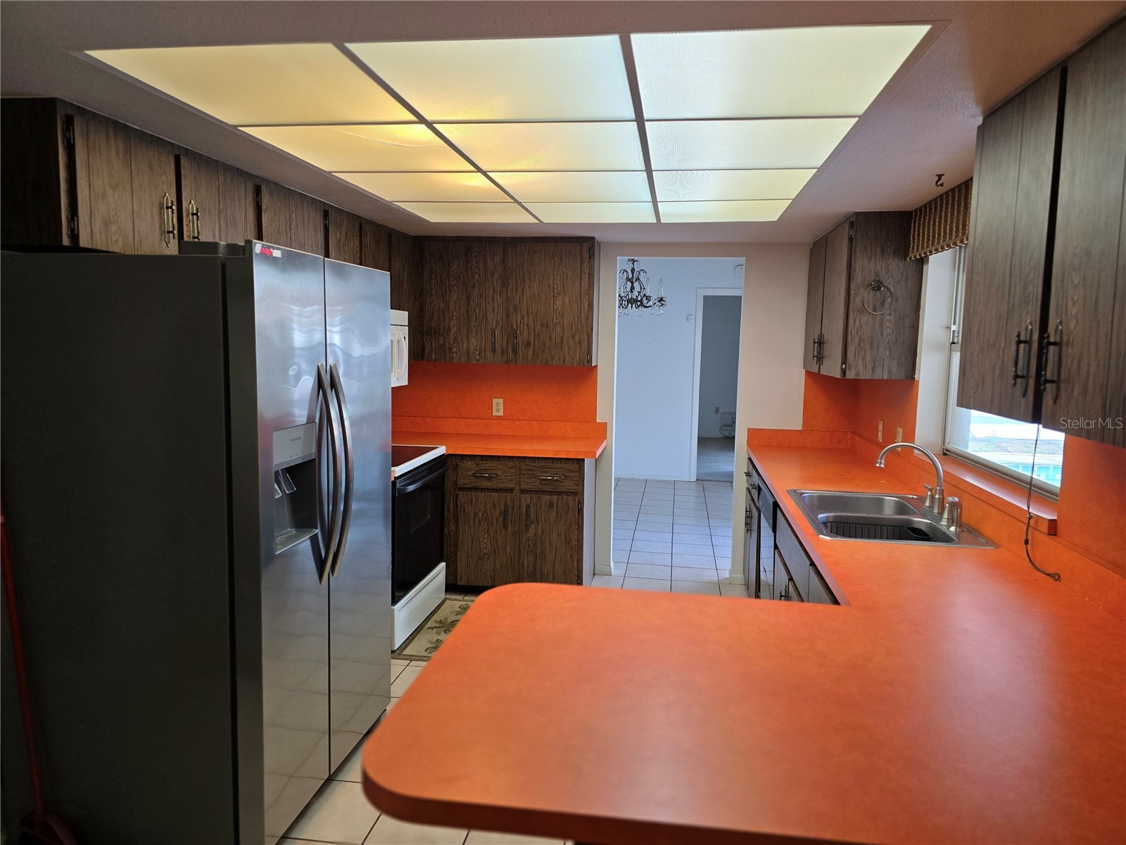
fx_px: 748
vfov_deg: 58.9
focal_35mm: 23
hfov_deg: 73.9
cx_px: 563
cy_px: 422
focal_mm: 6.3
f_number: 1.7
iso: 160
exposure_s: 1/120
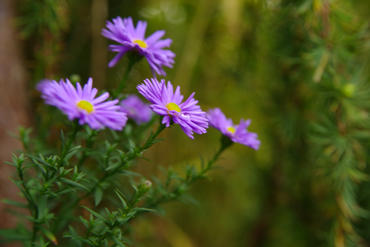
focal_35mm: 75
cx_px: 185
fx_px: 771
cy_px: 124
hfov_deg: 27.0
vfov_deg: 18.2
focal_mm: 75
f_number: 5.6
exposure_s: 1/10
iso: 100
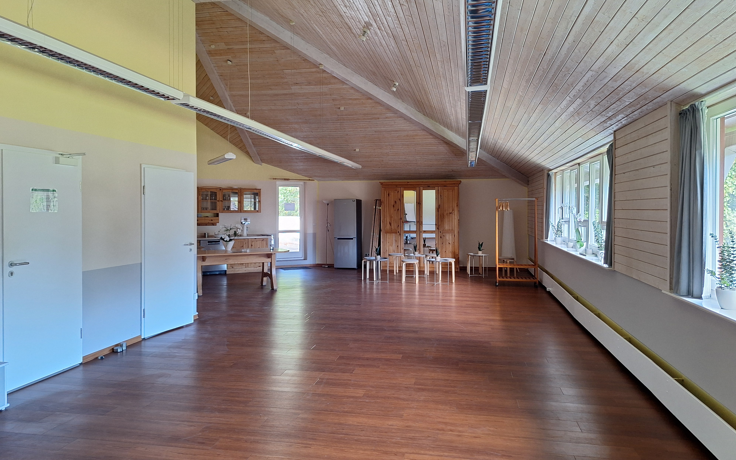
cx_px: 371
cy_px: 212
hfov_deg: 72.5
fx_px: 501
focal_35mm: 25
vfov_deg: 49.2
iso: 125
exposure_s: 1/40
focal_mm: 5.54
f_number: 1.8
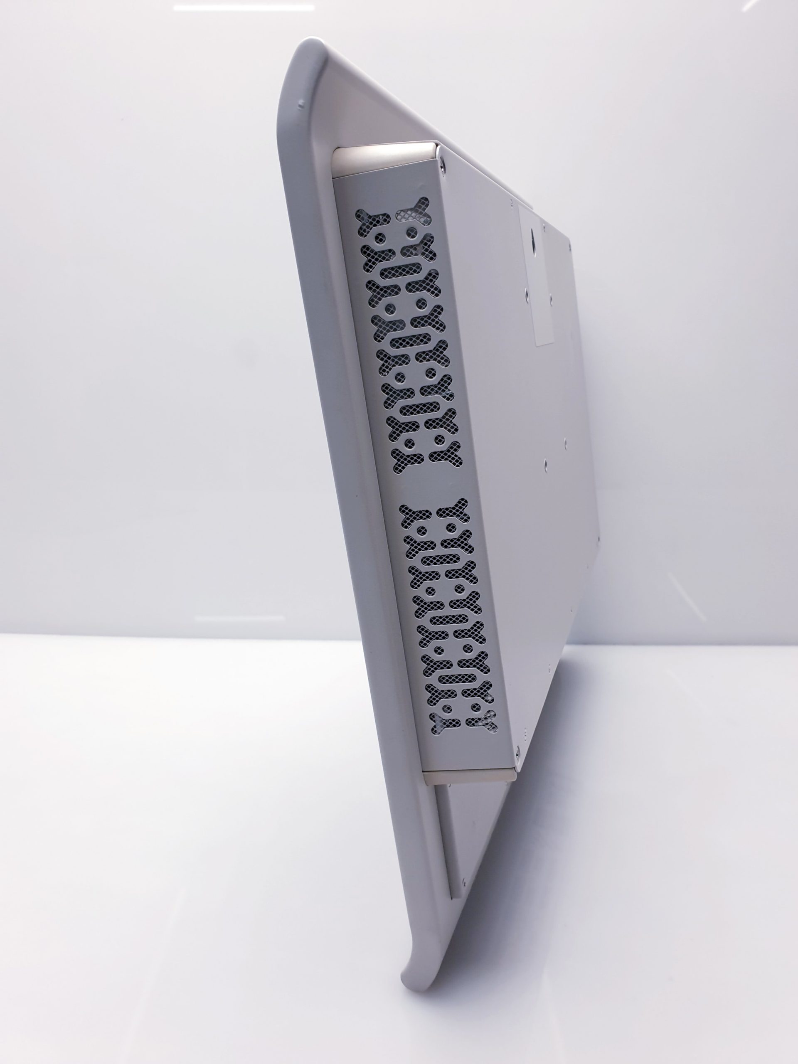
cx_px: 399
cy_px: 532
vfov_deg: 67.3
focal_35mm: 26
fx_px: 799
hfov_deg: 53.1
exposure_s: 1/100
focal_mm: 4.3
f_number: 2.4
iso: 64
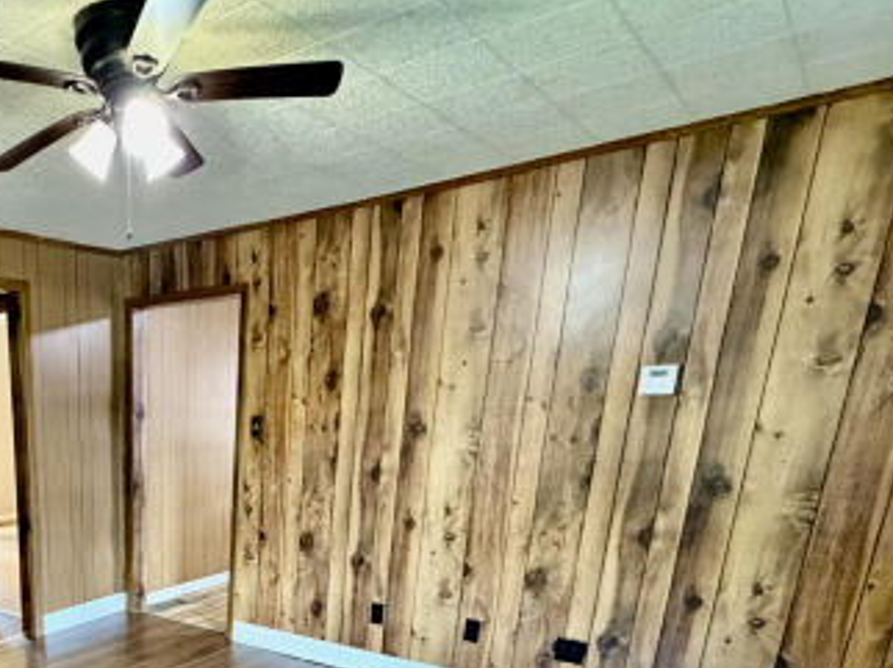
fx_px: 748
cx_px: 129
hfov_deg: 55.4
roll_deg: -0.2
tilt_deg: -18.1
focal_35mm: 29
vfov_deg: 42.5
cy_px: 646
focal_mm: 2.22
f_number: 2.2
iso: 640
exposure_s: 1/60
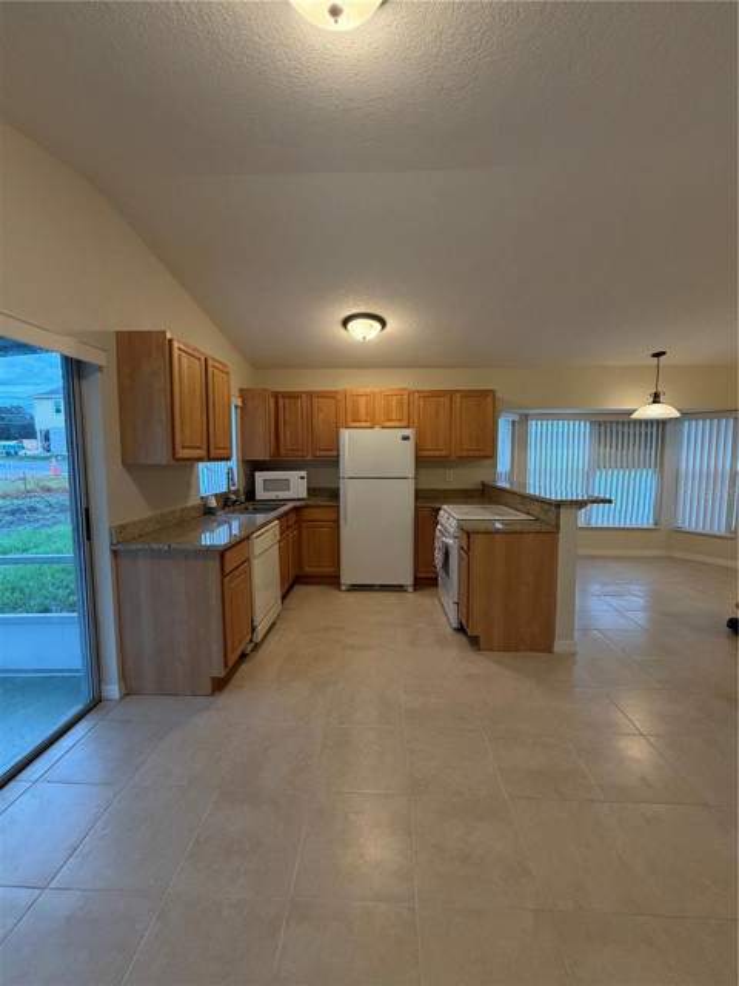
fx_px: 399
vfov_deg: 102.1
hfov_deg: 85.7
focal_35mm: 14
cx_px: 370
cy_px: 493
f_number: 2.2
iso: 200
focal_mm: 2.22
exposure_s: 1/60
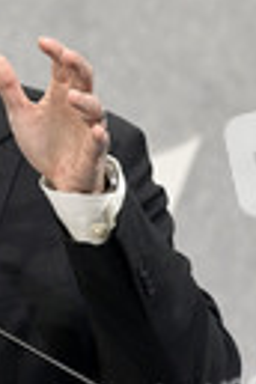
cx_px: -131
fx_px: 10602
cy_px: 295
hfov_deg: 1.4
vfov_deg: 2.1
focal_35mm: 994
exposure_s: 1/640
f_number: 5.6
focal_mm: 320
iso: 2500
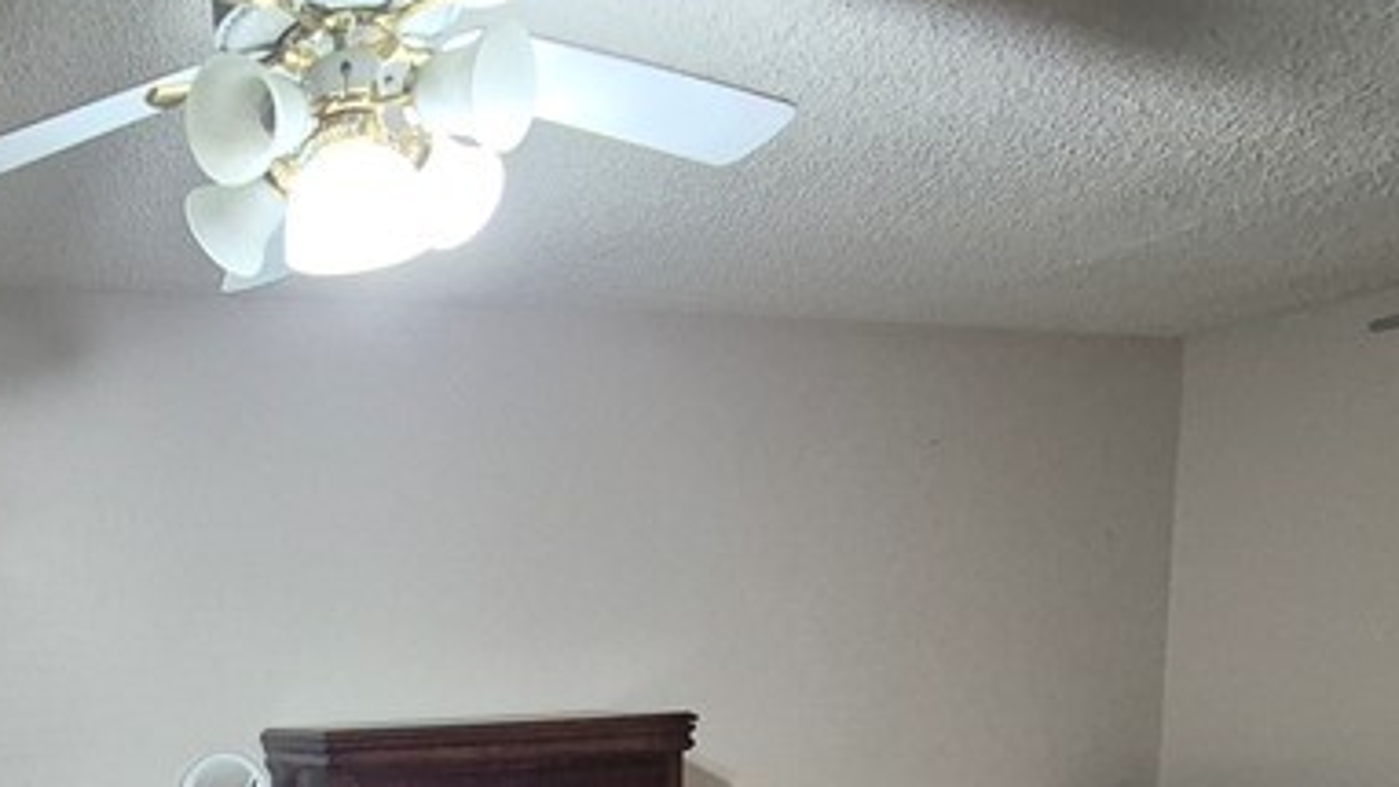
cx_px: 242
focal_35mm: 38
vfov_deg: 27.9
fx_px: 1410
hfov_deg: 49.1
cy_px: 904
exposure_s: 1/60
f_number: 2.2
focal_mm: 1.74
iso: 1250
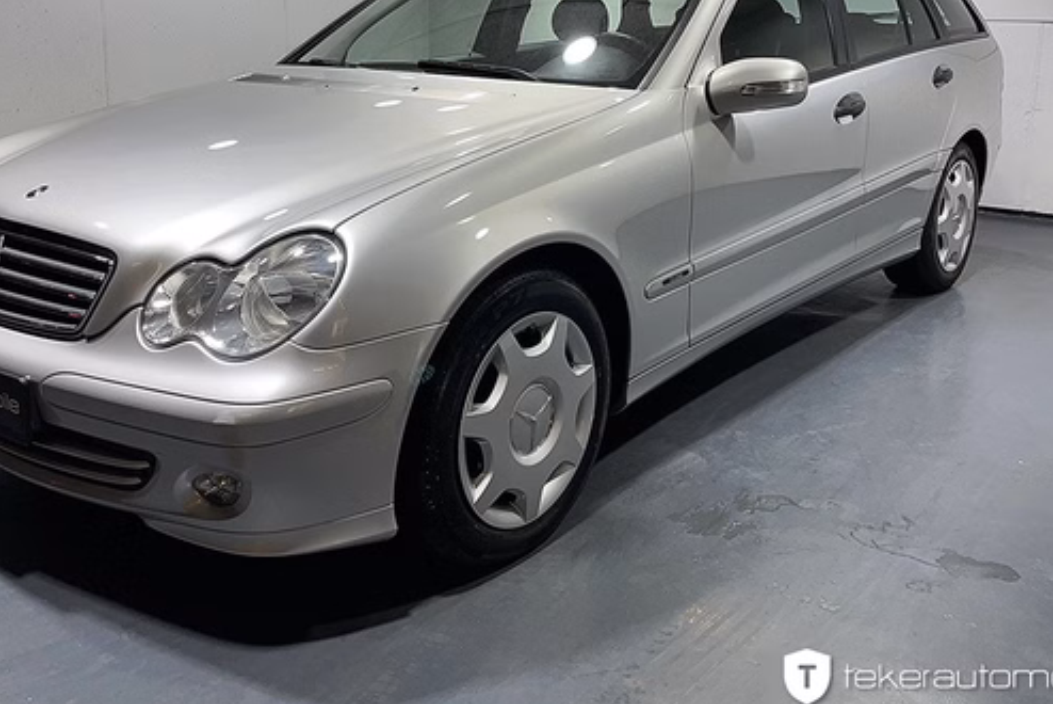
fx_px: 1024
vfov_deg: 37.3
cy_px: 215
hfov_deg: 54.4
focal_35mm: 35
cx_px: 490
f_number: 1.6
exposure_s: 1/100
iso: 50
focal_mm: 4.2
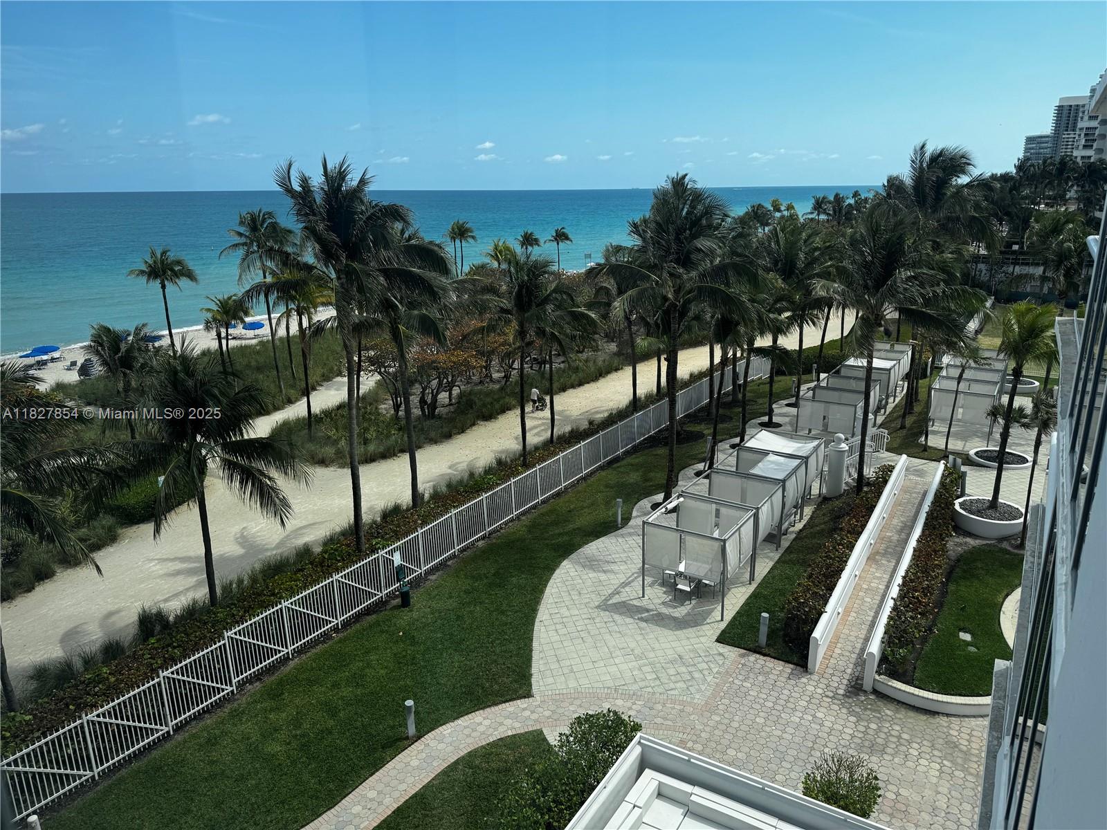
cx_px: 554
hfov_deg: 71.6
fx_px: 768
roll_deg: +0.4
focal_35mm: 24
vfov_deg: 56.8
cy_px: 415
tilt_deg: -16.1
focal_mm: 6.76
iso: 80
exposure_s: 1/2174
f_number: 1.78
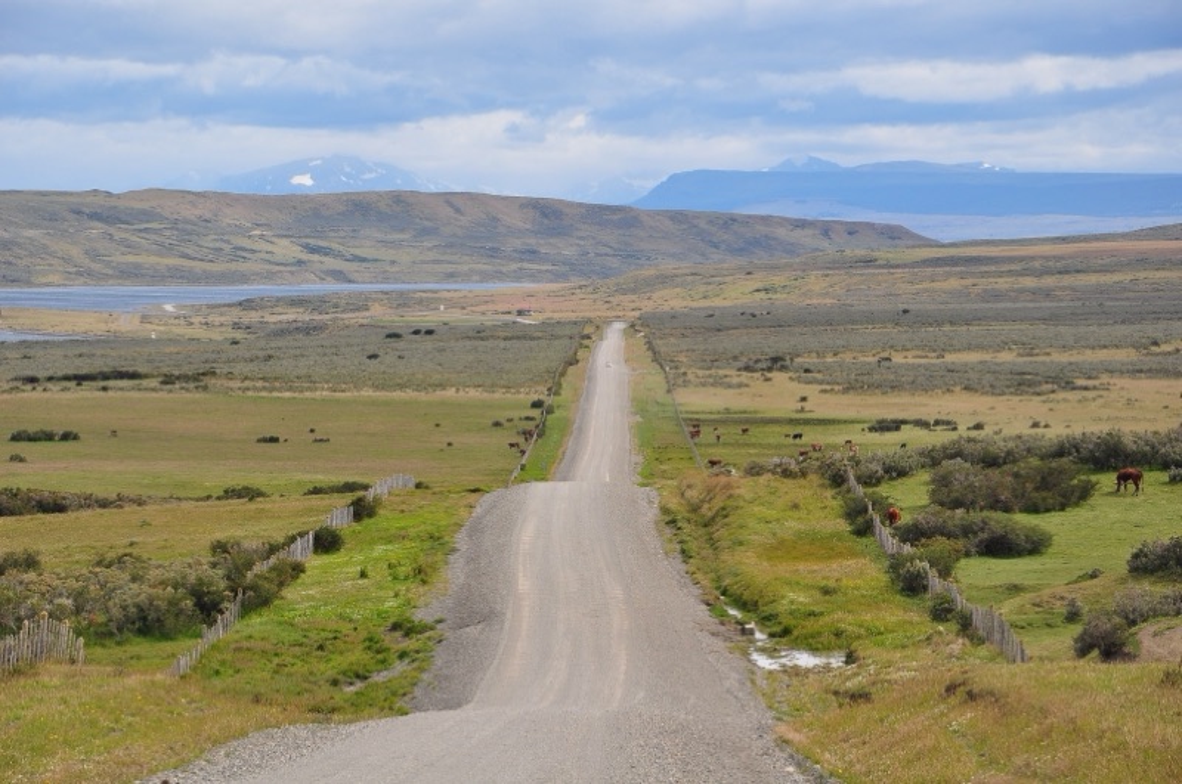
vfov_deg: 8.7
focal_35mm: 158
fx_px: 5164
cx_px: 591
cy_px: 392
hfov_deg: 13.1
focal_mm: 105
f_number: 10
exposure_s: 1/320
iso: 200
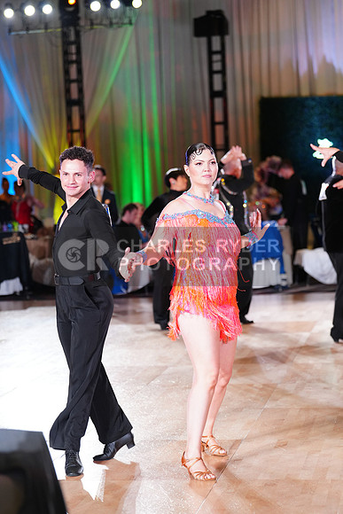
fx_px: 1228
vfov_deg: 23.6
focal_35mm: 86
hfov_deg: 15.9
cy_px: 257
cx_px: 172
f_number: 2.8
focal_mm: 86
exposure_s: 1/250
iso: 1250
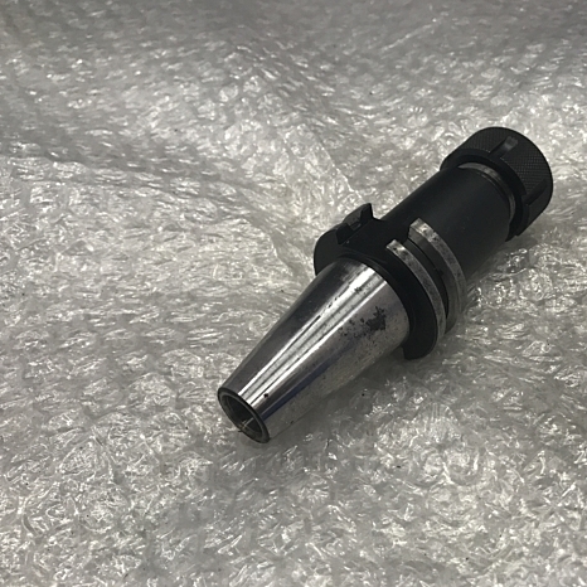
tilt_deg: -47.3
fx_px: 652
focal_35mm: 34
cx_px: 385
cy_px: 290
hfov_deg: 47.7
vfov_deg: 48.4
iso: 25
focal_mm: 3.99
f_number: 1.8
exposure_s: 1/30
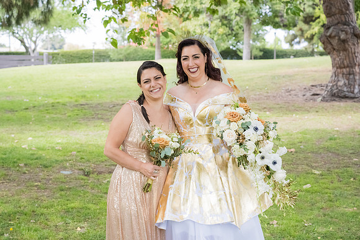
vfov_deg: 19.5
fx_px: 700
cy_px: 120
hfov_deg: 28.8
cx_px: 180
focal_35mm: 70
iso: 1250
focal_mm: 70
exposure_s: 1/1250
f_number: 5.6
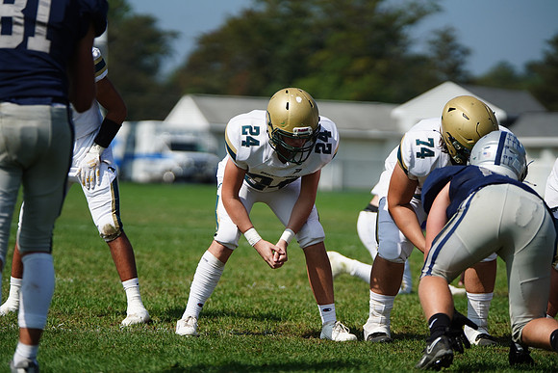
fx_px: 3240
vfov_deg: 6.6
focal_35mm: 209
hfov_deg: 9.8
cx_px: 279
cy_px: 186
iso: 400
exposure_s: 1/8000
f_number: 2.8
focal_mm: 209
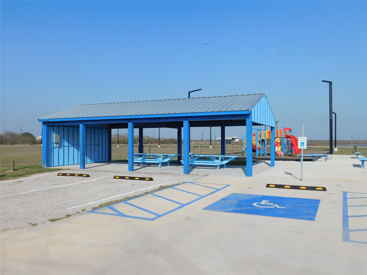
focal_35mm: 30
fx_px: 318
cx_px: 184
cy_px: 138
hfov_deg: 60.0
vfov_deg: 46.8
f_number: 6.4
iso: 125
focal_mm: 5.3
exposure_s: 1/640
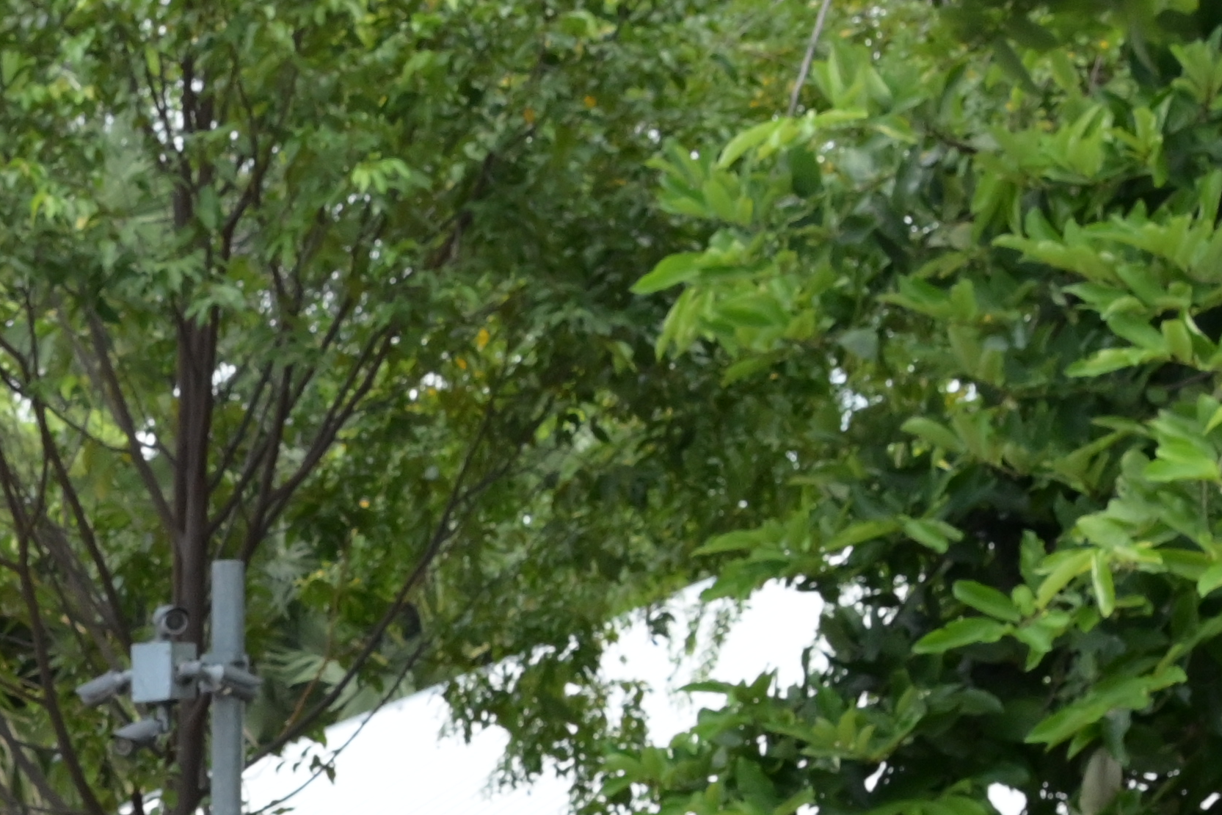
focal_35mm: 119
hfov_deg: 16.2
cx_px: -407
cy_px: 1380
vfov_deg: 10.9
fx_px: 4039
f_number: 5.6
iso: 1000
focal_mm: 24
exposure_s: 1/1500
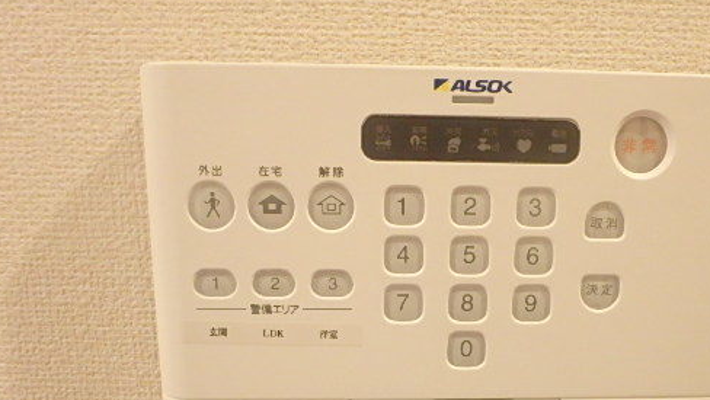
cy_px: 317
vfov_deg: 37.7
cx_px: 415
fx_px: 565
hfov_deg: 63.9
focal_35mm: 30
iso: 800
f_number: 3.5
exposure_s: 1/30
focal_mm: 3.7
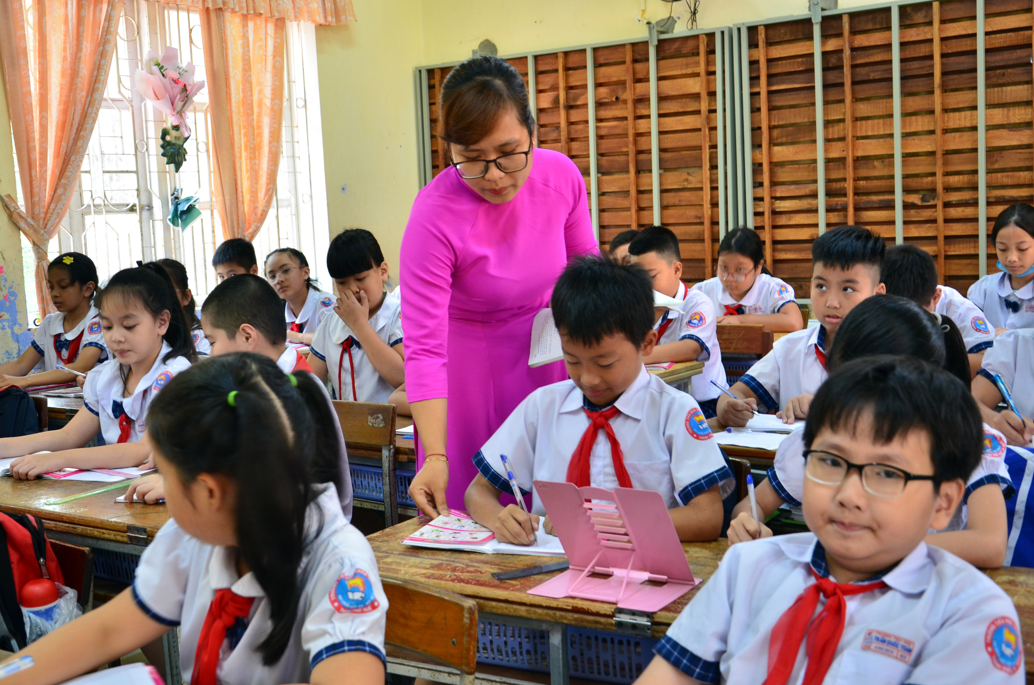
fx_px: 1204
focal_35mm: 42
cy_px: 342
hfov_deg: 46.5
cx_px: 517
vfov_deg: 31.8
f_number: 5.6
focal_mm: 28
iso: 500
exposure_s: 1/30
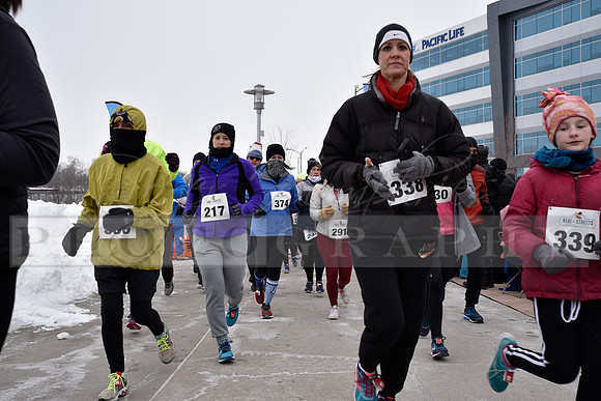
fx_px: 601
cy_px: 200
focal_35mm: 36
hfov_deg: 53.1
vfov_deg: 36.9
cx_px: 300
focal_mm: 36
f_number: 9
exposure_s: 1/320
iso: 400
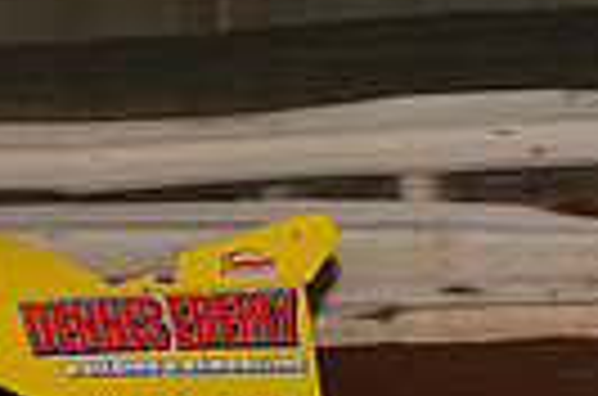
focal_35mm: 489
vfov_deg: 2.8
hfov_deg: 4.2
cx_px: -441
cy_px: 364
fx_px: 8103
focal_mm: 112
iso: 500
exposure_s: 1/250
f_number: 5.6
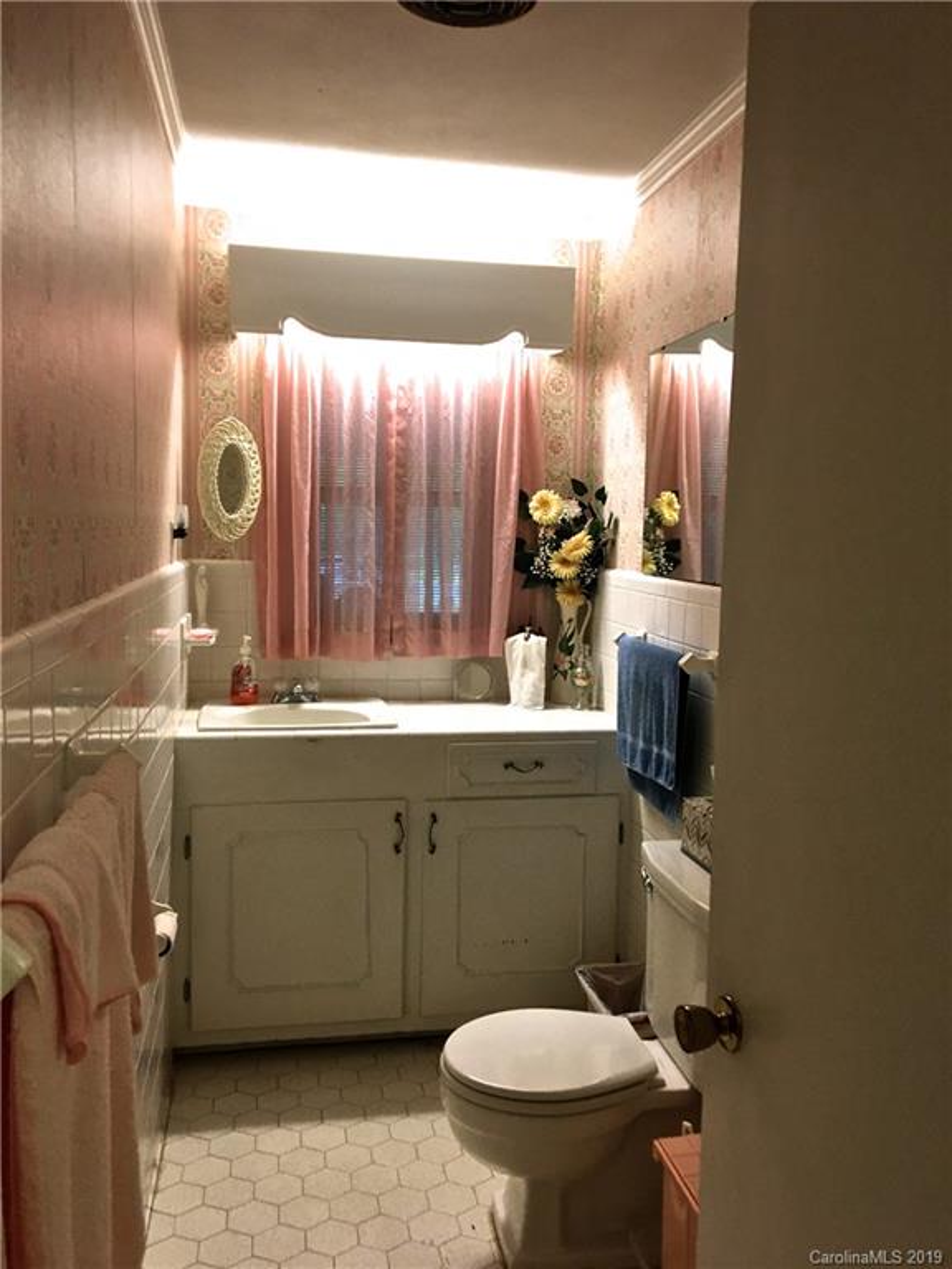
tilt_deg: -5.1
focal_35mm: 29
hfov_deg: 48.2
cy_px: 634
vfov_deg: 61.7
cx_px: 476
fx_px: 1063
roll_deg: -0.7
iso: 80
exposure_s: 1/30
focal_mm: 4.15
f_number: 2.2
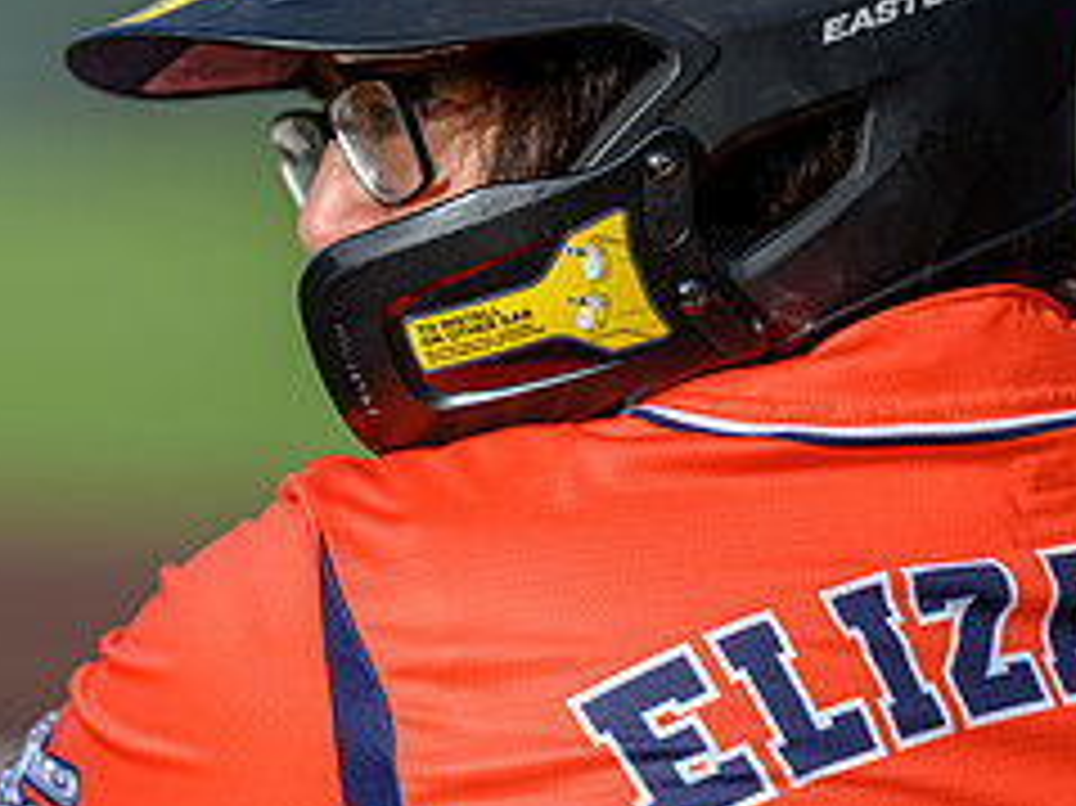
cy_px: 393
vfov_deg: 3.2
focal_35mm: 460
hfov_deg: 4.3
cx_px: 262
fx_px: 14291
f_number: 2.8
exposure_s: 1/2000
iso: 140
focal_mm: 160
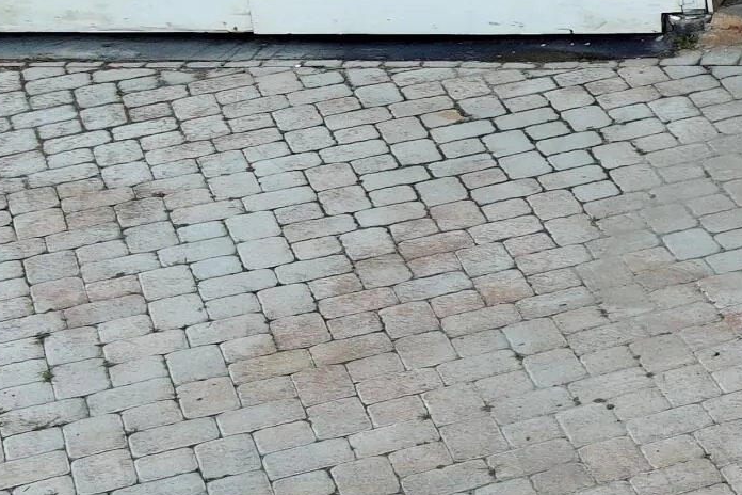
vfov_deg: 10.9
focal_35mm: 125
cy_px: -12
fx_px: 2576
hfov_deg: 14.8
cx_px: 1227
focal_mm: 10.57
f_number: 2.8
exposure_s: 1/773
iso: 100
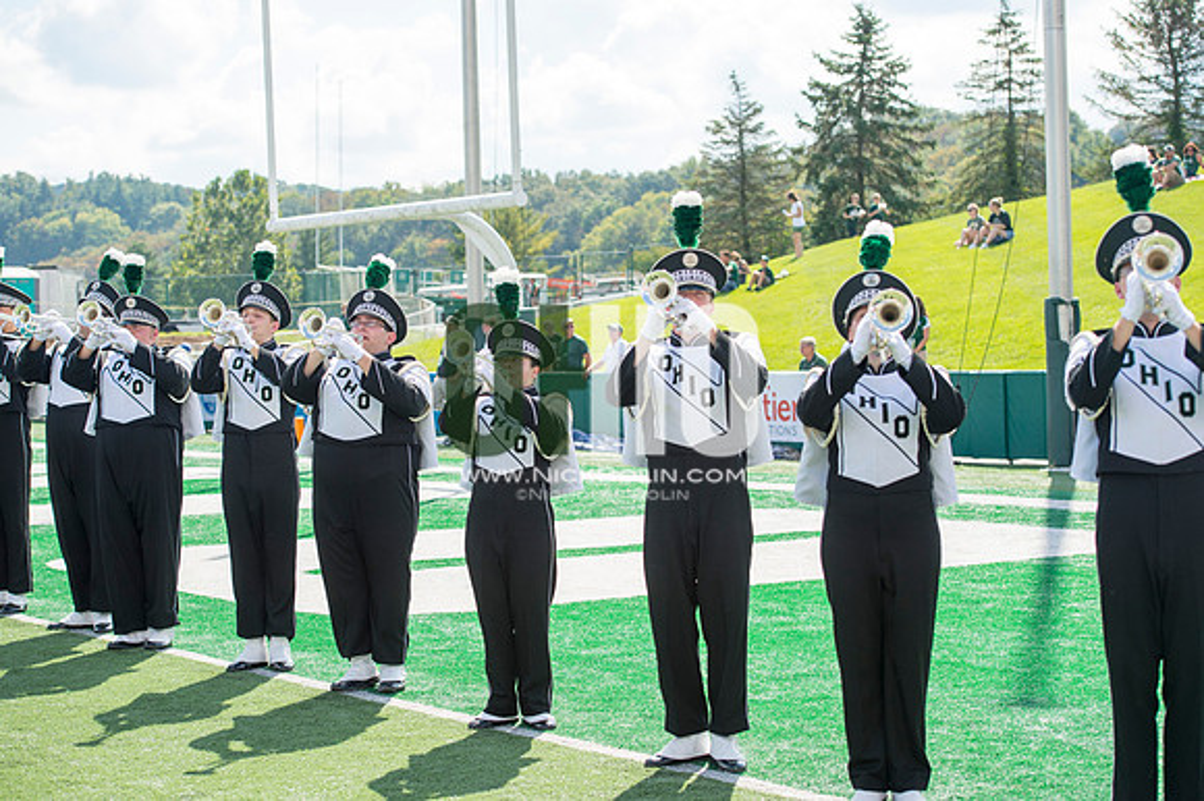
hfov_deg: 27.0
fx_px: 2507
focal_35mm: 75
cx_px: 602
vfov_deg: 18.2
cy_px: 400
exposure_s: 1/1000
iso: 200
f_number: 4.5
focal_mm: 75
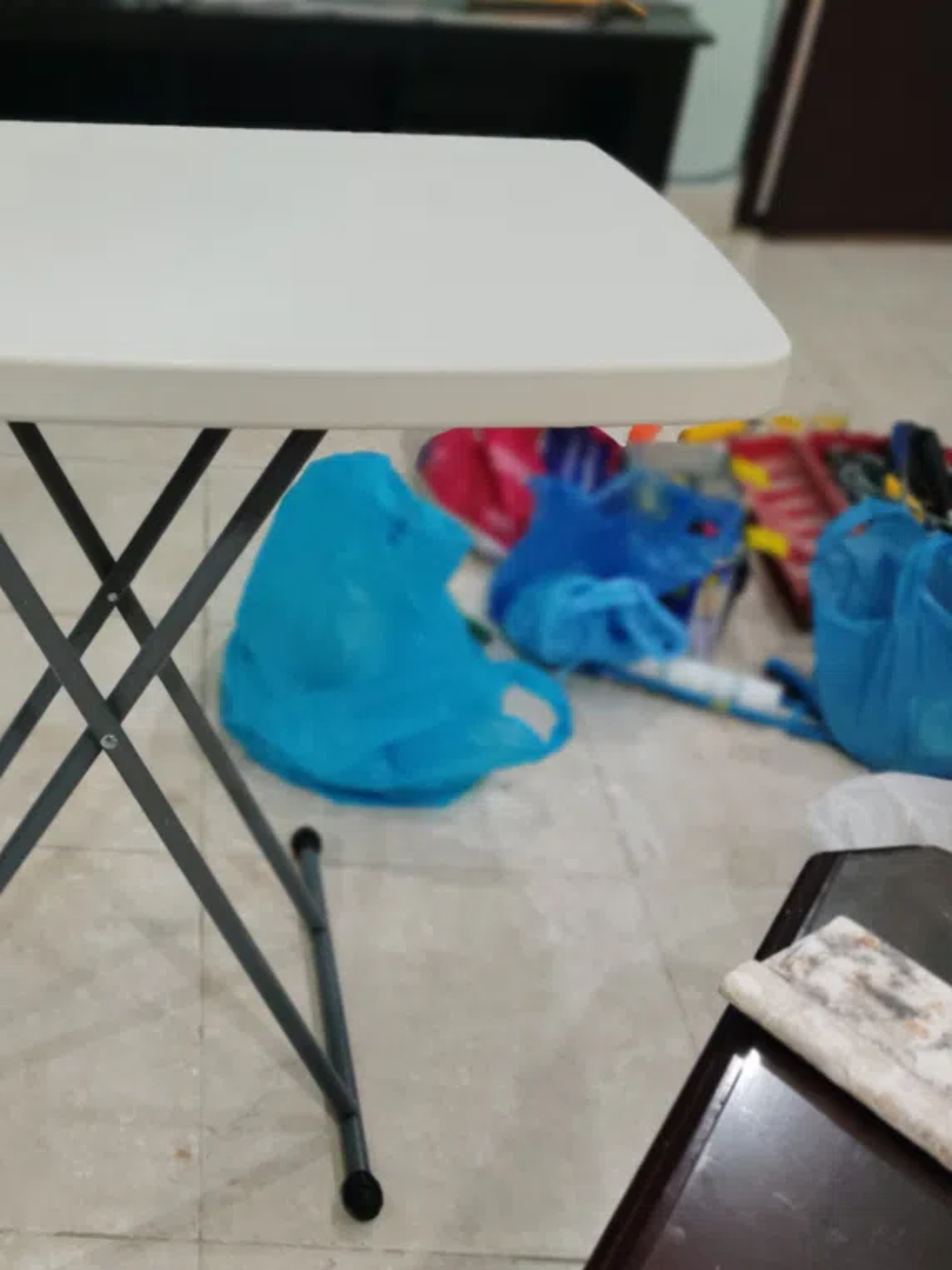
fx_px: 1430
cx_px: 160
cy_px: 635
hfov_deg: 35.4
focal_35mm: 39
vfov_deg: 47.9
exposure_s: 1/33.3
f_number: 1.8
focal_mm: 4.25
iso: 388
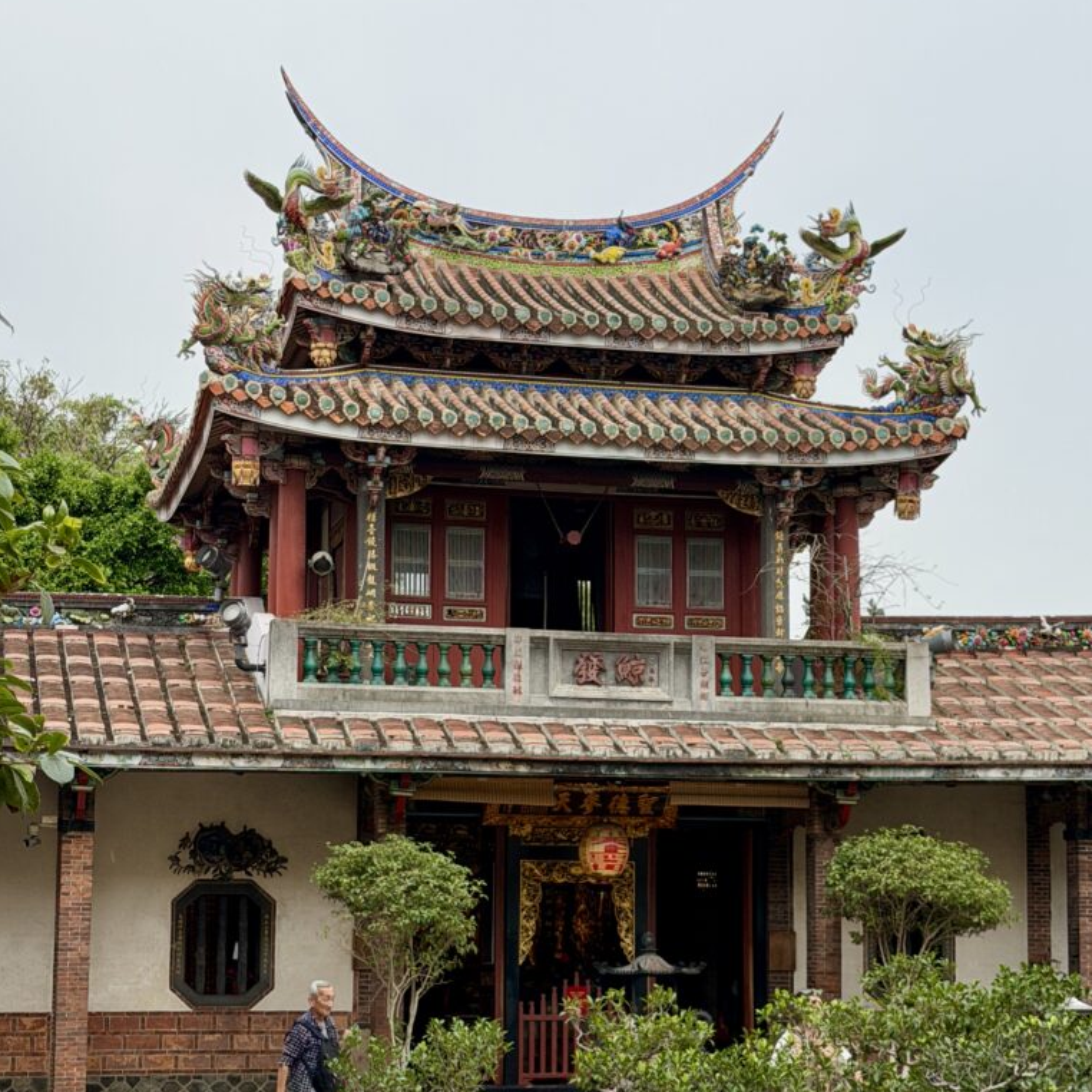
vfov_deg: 30.0
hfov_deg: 30.0
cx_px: 545
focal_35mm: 57
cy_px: 576
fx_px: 2034
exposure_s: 1/3704
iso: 64
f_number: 1.78
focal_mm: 6.76
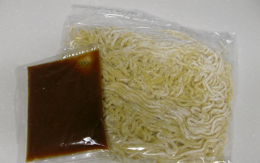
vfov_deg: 31.2
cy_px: 89
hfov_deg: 48.2
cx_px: 129
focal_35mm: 41
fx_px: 290
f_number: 3.5
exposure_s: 1/16.1
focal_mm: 5.8
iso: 100
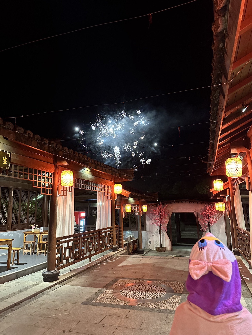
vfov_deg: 71.6
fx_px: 233
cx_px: 126
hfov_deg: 56.8
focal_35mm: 24
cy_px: 168
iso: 800
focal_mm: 6.86
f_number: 1.78
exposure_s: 1/33
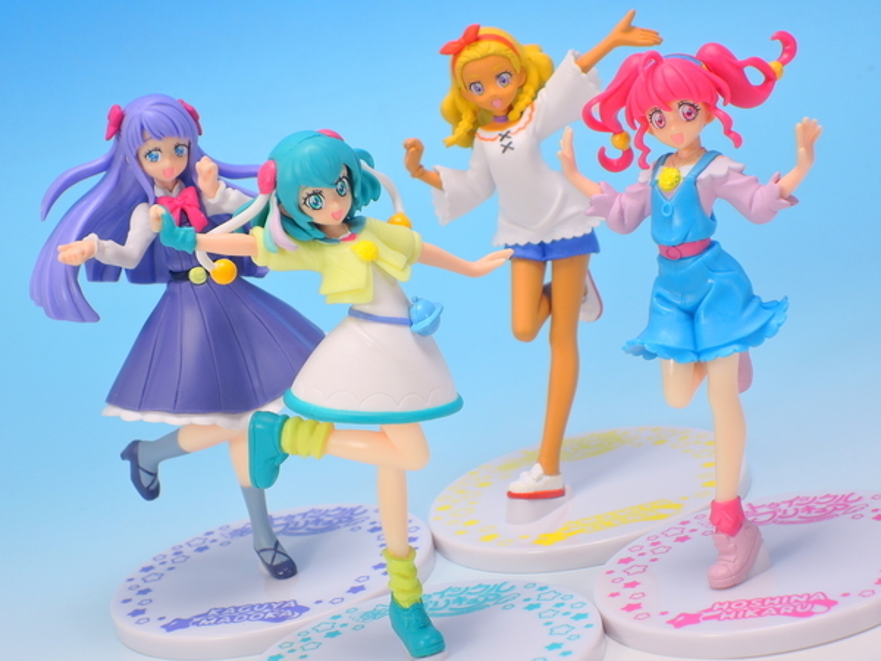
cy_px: 330
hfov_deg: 16.4
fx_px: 3054
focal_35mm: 120
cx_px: 440
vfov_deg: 12.3
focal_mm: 25.5
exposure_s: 1/1.6
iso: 80
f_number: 5.6
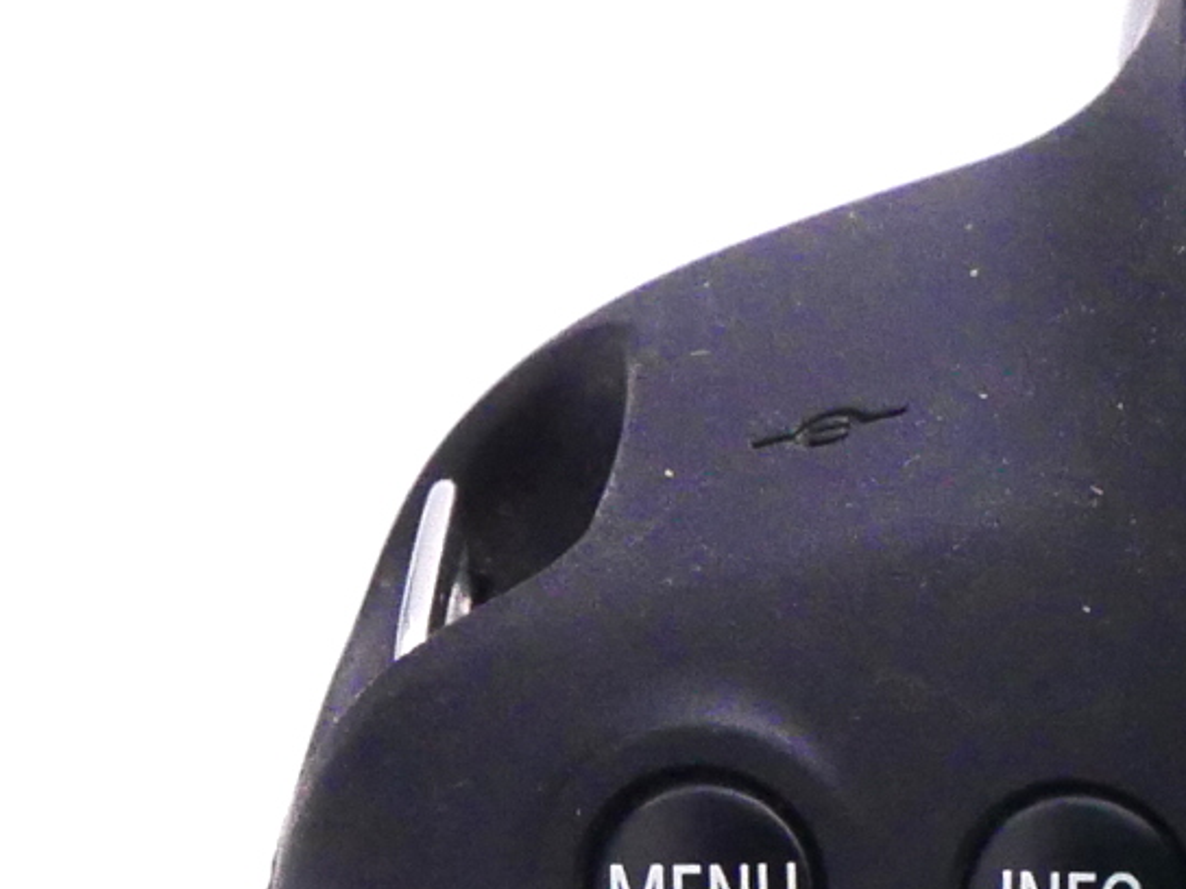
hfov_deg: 4.7
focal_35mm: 416
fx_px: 14253
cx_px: 2333
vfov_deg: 3.6
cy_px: 943
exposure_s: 1/125
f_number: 9
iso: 1600
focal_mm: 35
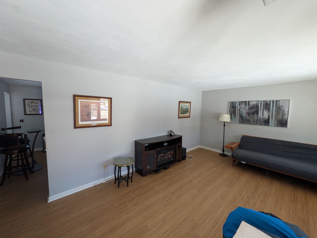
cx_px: 158
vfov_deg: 85.7
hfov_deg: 102.1
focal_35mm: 14
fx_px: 128
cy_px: 119
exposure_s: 1/120
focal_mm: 1.83
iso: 219
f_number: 2.2
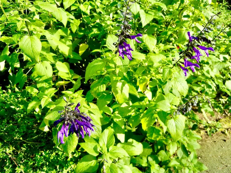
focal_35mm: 30
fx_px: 200
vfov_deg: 46.8
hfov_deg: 60.0
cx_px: 116
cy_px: 86
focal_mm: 5.4
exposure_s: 1/418
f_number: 3.5
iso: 160
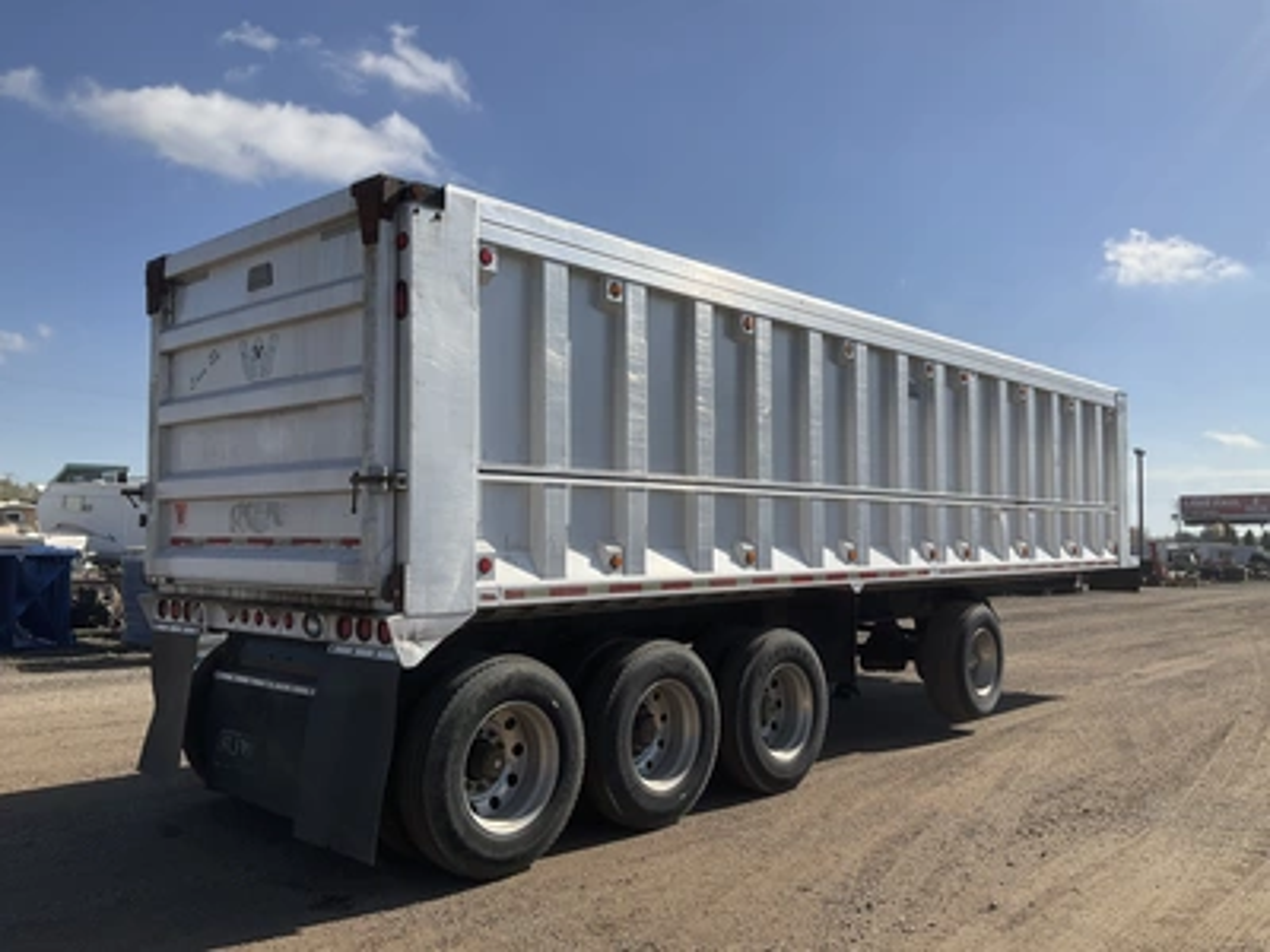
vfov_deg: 48.2
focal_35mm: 29
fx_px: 1064
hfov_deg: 61.7
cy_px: 476
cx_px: 635
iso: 25
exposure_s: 1/3125
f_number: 1.8
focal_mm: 3
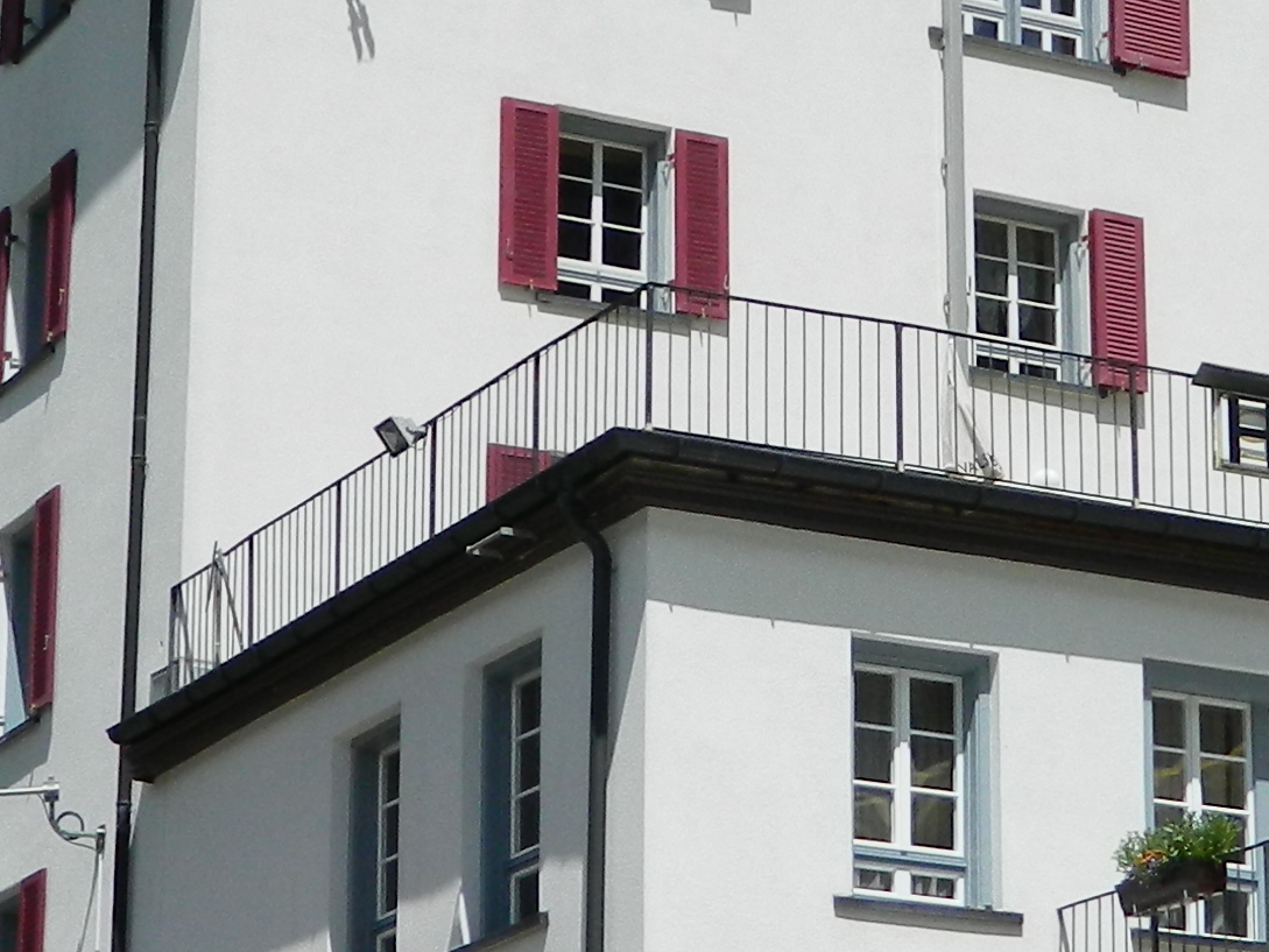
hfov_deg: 16.0
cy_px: 500
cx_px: 838
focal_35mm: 123
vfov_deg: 12.1
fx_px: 4510
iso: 80
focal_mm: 5.6
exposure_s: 1/250
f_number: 9.1
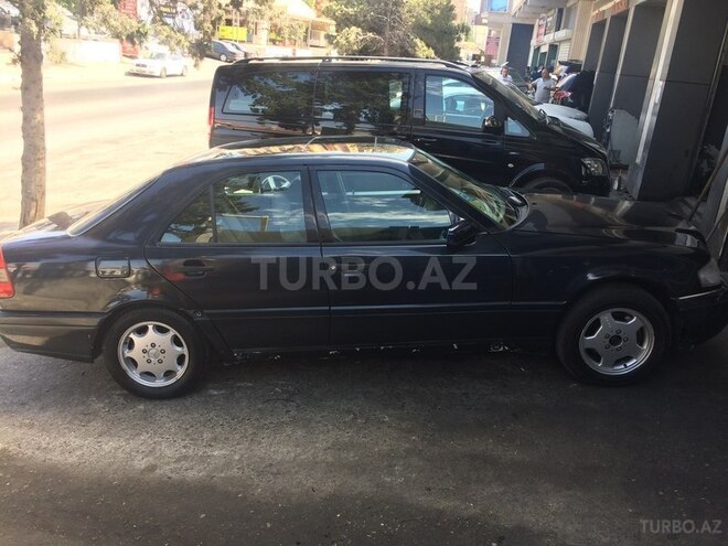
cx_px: 364
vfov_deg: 48.2
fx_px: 610
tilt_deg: -21.3
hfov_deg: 61.7
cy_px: 273
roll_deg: -4.2
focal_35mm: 29
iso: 32
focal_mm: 4.15
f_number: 2.2
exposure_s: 1/197
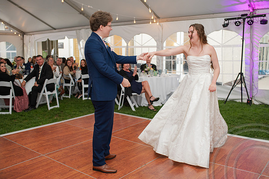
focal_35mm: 35
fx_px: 261
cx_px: 134
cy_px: 90
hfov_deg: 54.5
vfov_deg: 37.8
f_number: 3.2
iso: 800
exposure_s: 1/200
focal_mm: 35
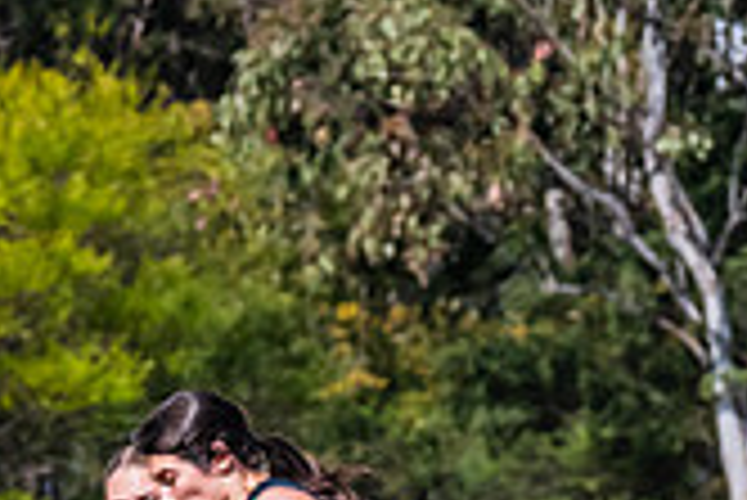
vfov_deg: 1.2
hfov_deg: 1.7
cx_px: 261
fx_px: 24568
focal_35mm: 1183
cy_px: 823
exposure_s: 1/1250
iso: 800
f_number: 13
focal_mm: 250
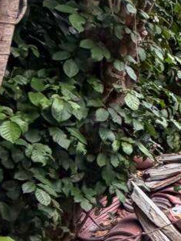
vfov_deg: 22.0
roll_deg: -0.7
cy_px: 101
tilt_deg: -4.5
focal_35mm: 89
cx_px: 521
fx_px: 621
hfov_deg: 11.3
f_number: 2.2
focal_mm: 2.22
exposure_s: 1/121
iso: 100
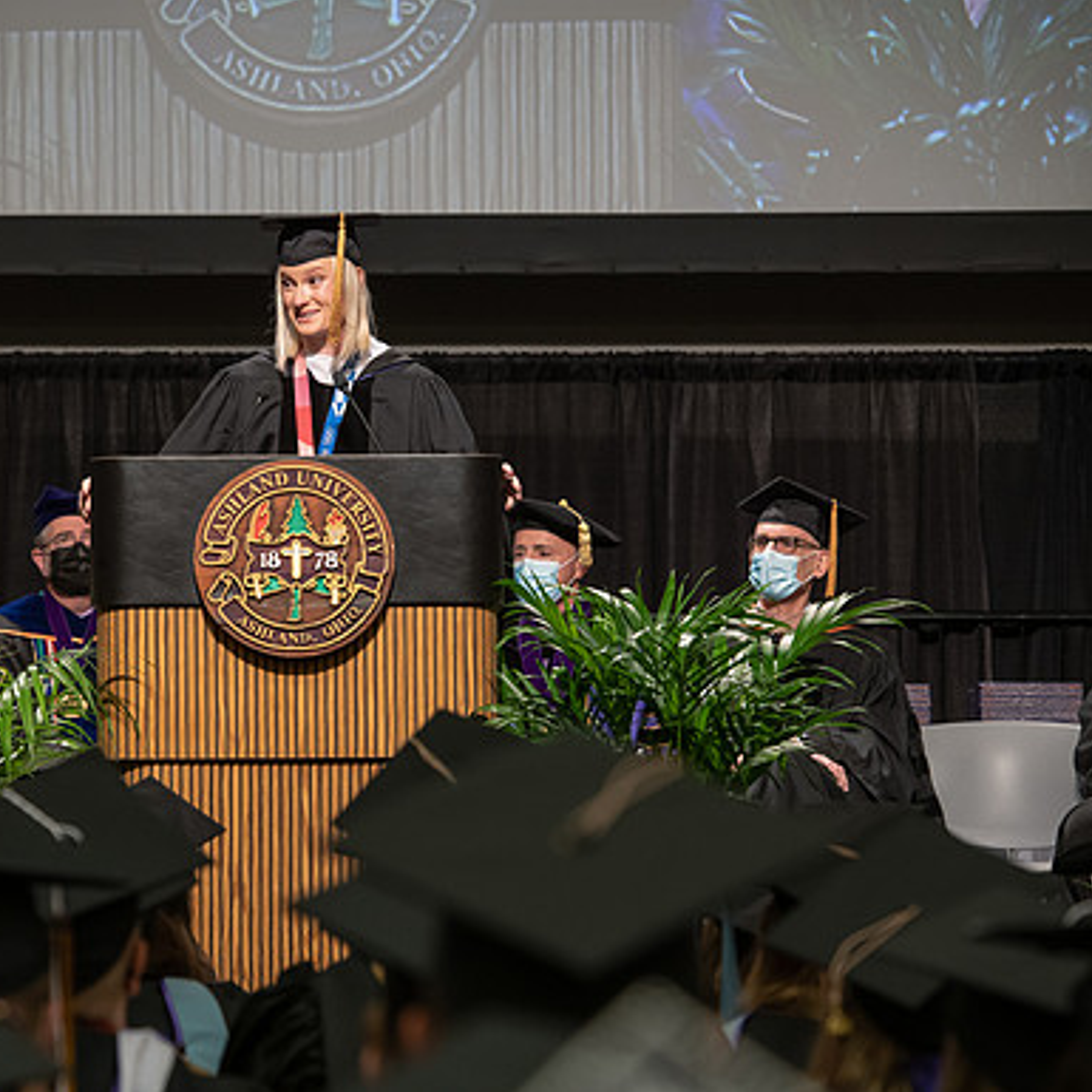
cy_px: 546
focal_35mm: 173
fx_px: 6174
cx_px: 281
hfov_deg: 10.1
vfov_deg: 10.1
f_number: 5
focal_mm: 135
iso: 1000
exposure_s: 1/200
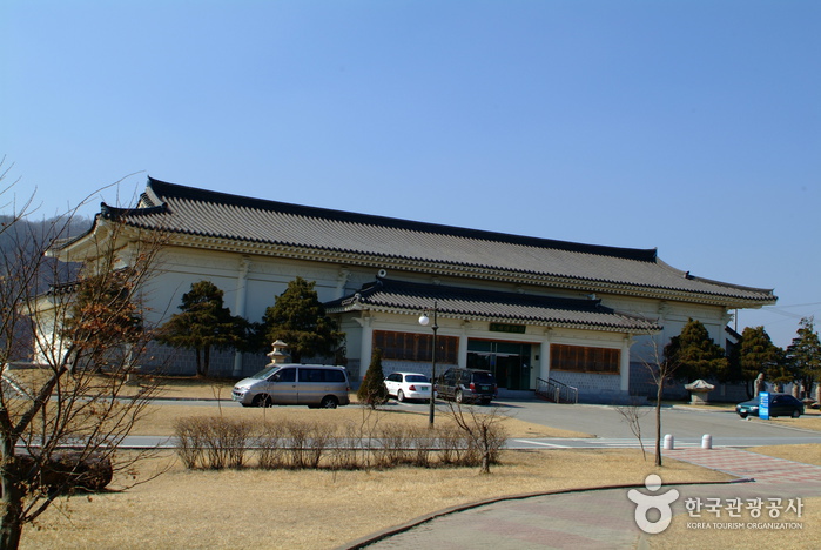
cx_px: 410
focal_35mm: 42
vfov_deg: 32.0
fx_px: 959
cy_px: 275
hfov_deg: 46.3
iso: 100
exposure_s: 1/250
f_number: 8
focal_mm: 28
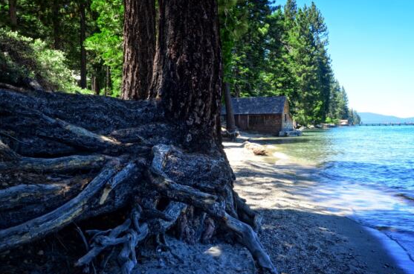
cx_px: 213
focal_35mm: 31
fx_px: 355
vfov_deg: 42.0
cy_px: 151
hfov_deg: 60.4
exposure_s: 1/30
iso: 200
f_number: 16
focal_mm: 18
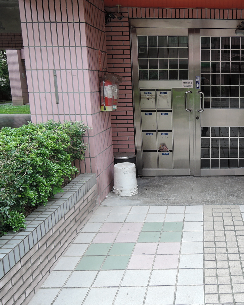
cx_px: 216
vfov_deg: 51.5
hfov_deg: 39.4
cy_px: 152
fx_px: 316
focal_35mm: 35
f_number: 2.8
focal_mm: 5.1
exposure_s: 1/50
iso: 80
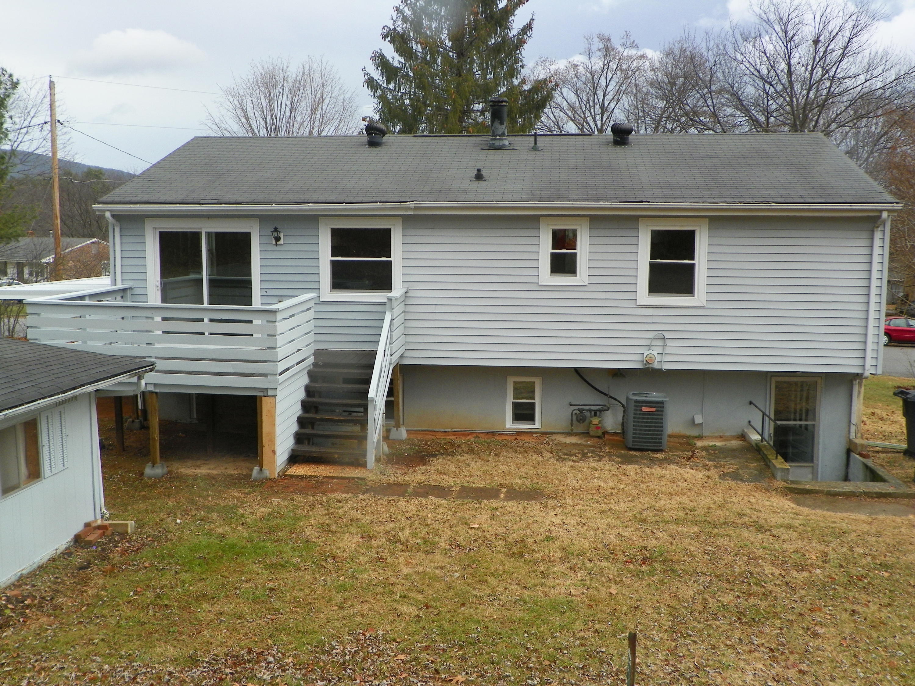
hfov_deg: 51.4
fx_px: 952
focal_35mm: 36
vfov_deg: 39.7
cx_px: 458
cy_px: 343
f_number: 4
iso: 64
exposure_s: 1/250
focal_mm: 6.4
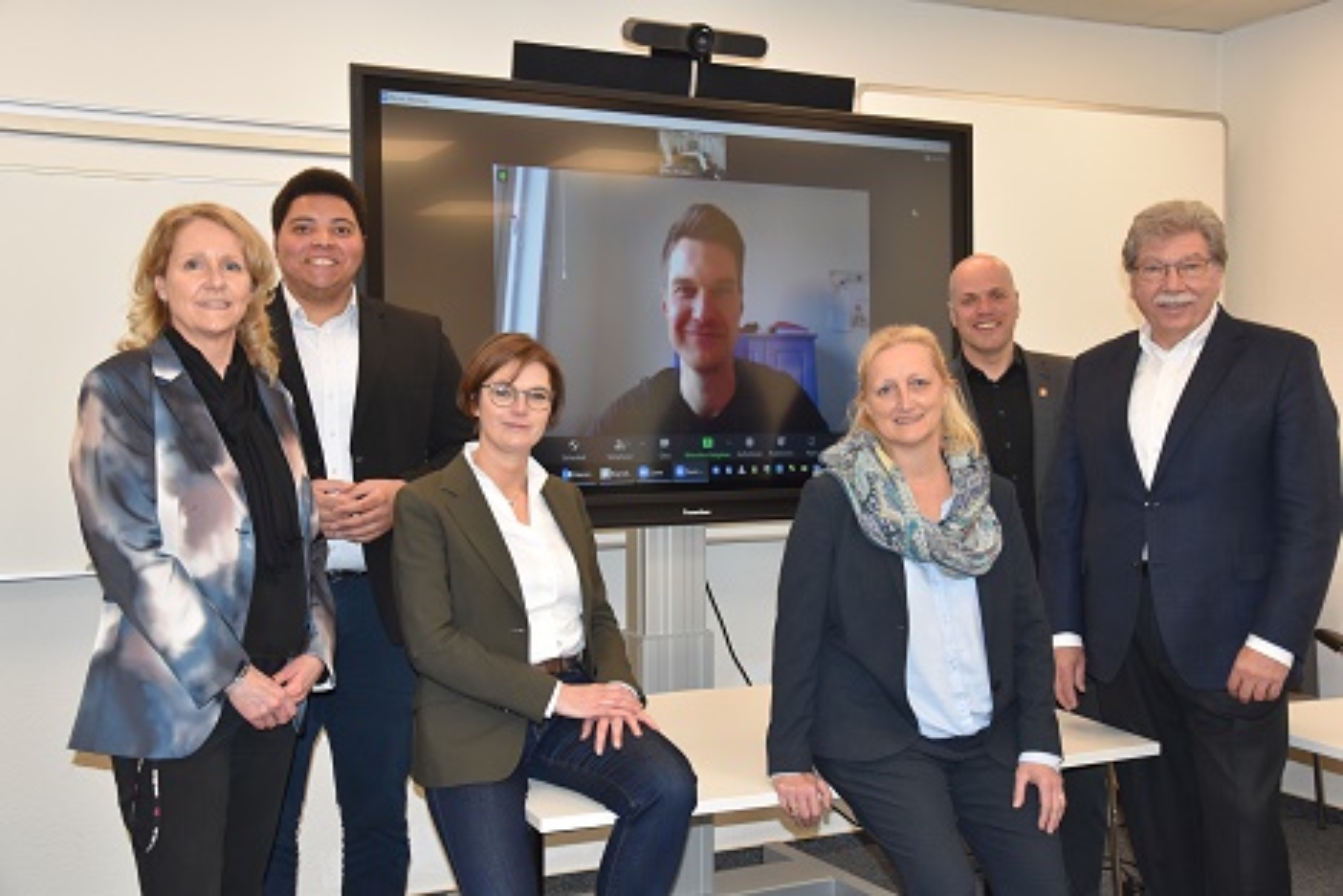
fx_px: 1567
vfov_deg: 31.9
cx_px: 672
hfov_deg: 46.4
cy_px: 448
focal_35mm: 42
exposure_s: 1/60
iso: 900
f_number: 4
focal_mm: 28
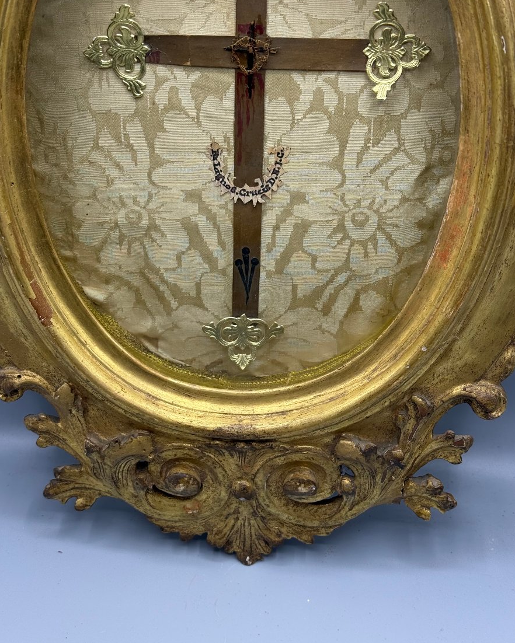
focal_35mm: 51
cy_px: 325
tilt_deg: -34.5
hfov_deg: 29.7
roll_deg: -2.8
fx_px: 971
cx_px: 262
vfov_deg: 36.6
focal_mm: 6.76
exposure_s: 1/636
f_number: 1.78
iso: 80
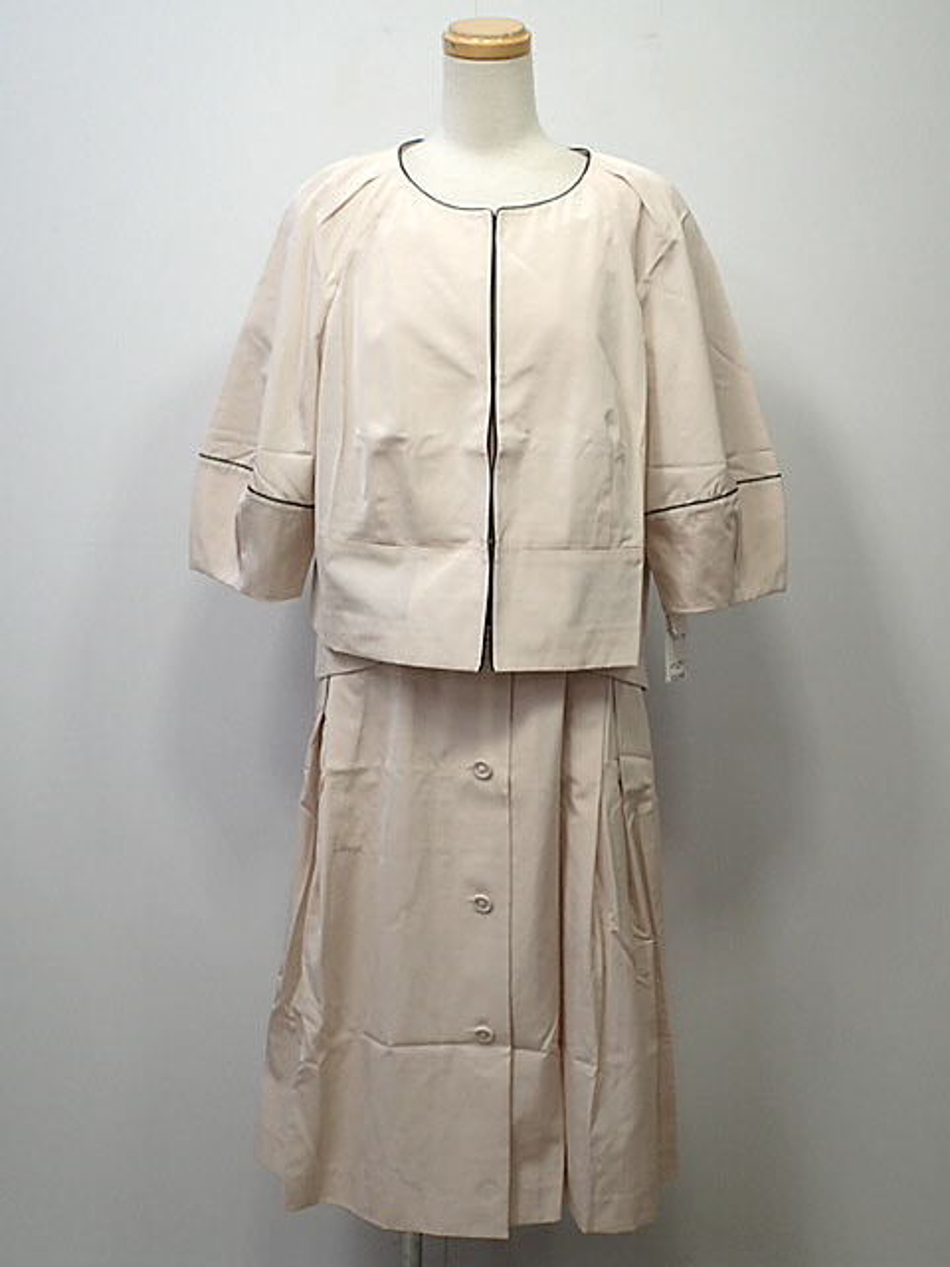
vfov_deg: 41.2
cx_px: 475
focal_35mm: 46
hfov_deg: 31.5
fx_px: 1683
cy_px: 634
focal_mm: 8.41
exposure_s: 1/100
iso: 200
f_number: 3.1
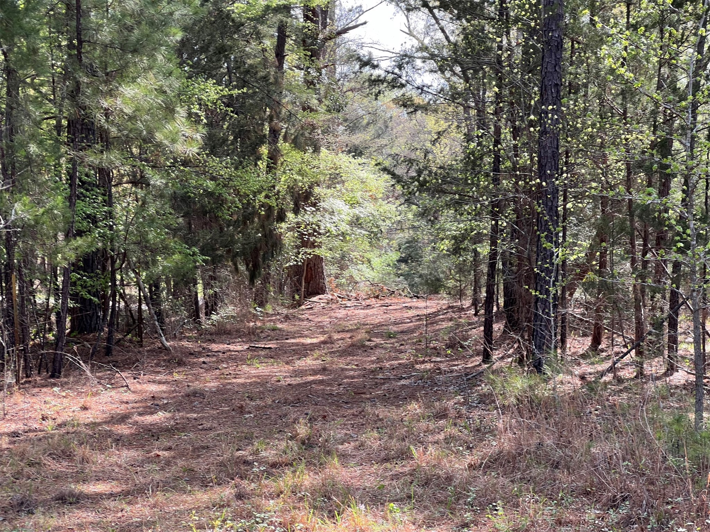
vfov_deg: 19.1
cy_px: 266
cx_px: 355
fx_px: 1579
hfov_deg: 25.3
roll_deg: +0.1
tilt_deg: -1.8
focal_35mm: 77
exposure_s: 1/99
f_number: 2.8
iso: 32
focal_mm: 9
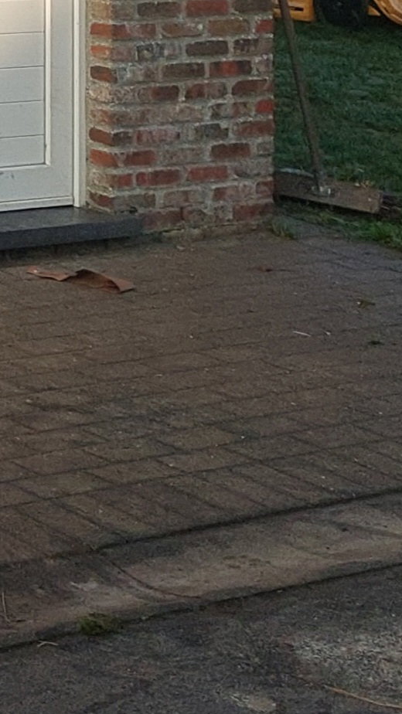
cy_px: -556
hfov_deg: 8.2
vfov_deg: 14.6
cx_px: -756
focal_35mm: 129
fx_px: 2444
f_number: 1.8
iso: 40
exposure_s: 1/833
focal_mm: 5.23
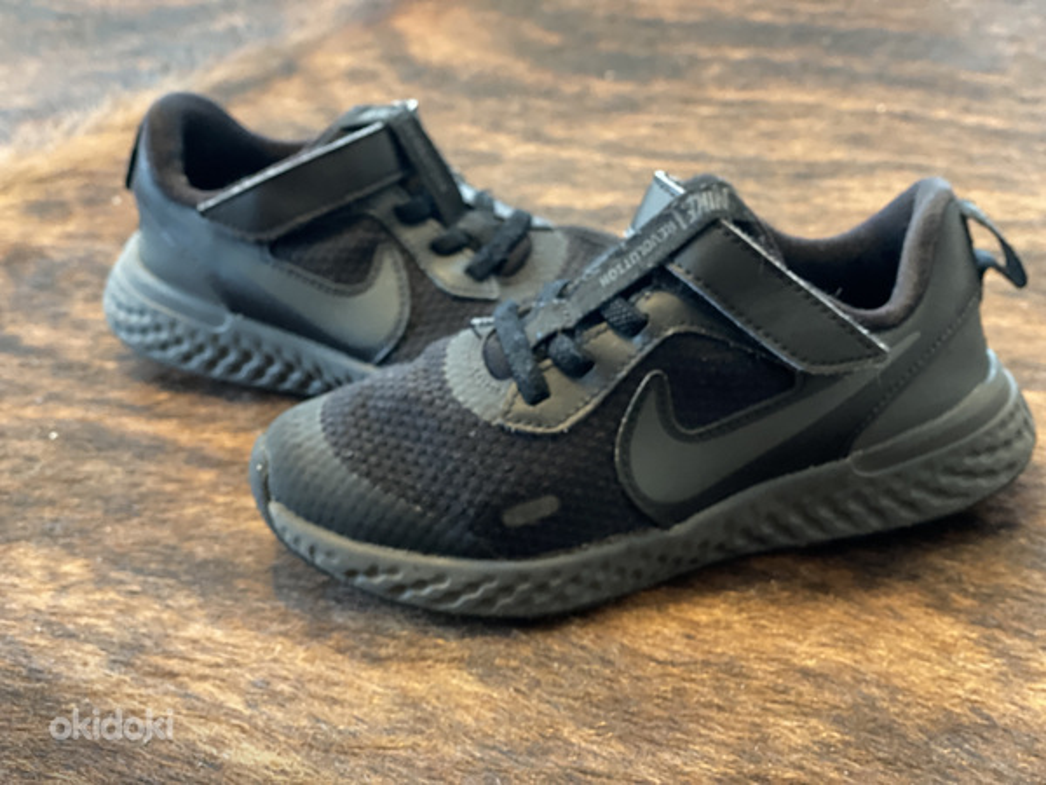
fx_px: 1571
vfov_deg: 28.0
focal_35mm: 52
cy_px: 392
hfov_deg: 36.8
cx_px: 523
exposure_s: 1/14
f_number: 2
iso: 400
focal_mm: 6
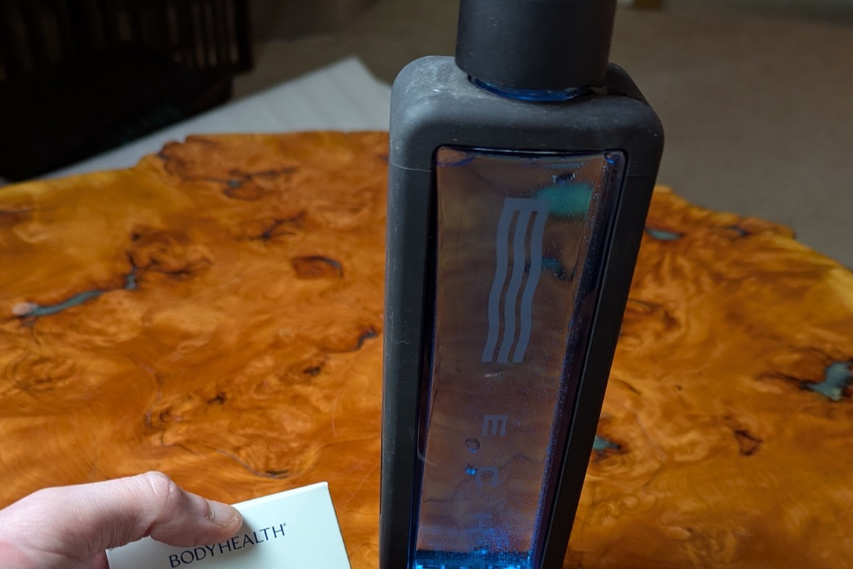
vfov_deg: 37.1
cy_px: 481
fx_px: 806
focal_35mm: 34
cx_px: 419
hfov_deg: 55.8
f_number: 1.85
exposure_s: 1/159
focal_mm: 6.81
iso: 592
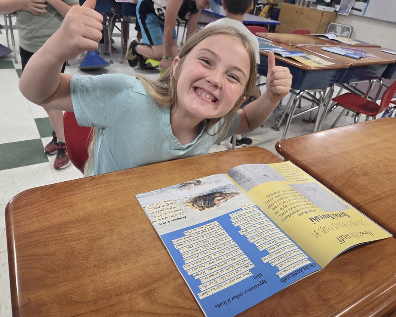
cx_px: 196
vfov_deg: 56.8
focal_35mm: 25
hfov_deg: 68.1
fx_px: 293
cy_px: 156
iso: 500
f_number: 1.8
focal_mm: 5.4
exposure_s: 1/120
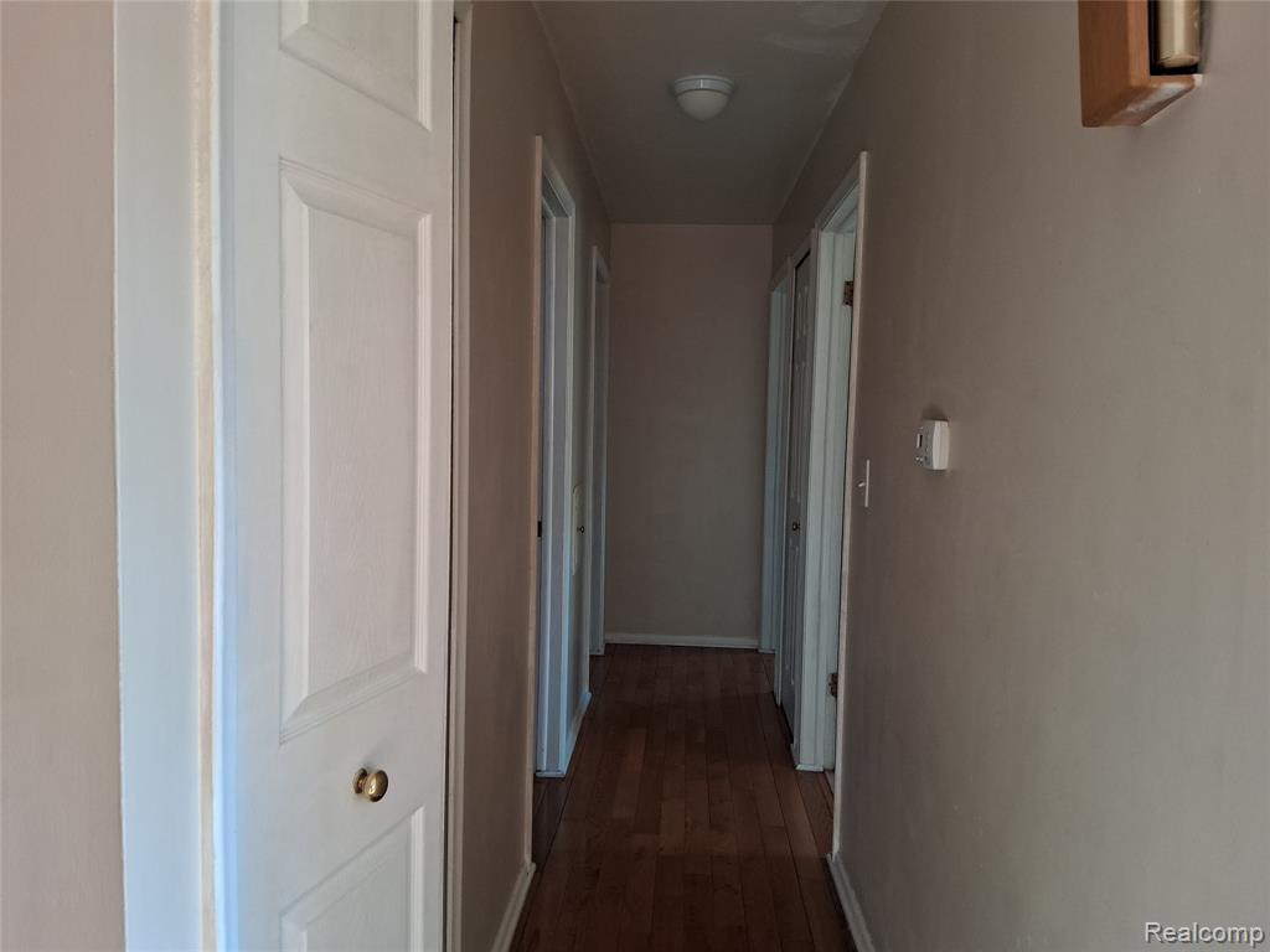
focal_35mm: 26
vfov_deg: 53.1
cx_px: 635
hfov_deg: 67.3
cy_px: 476
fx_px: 954
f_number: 1.8
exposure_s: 1/100
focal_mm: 3.98
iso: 160
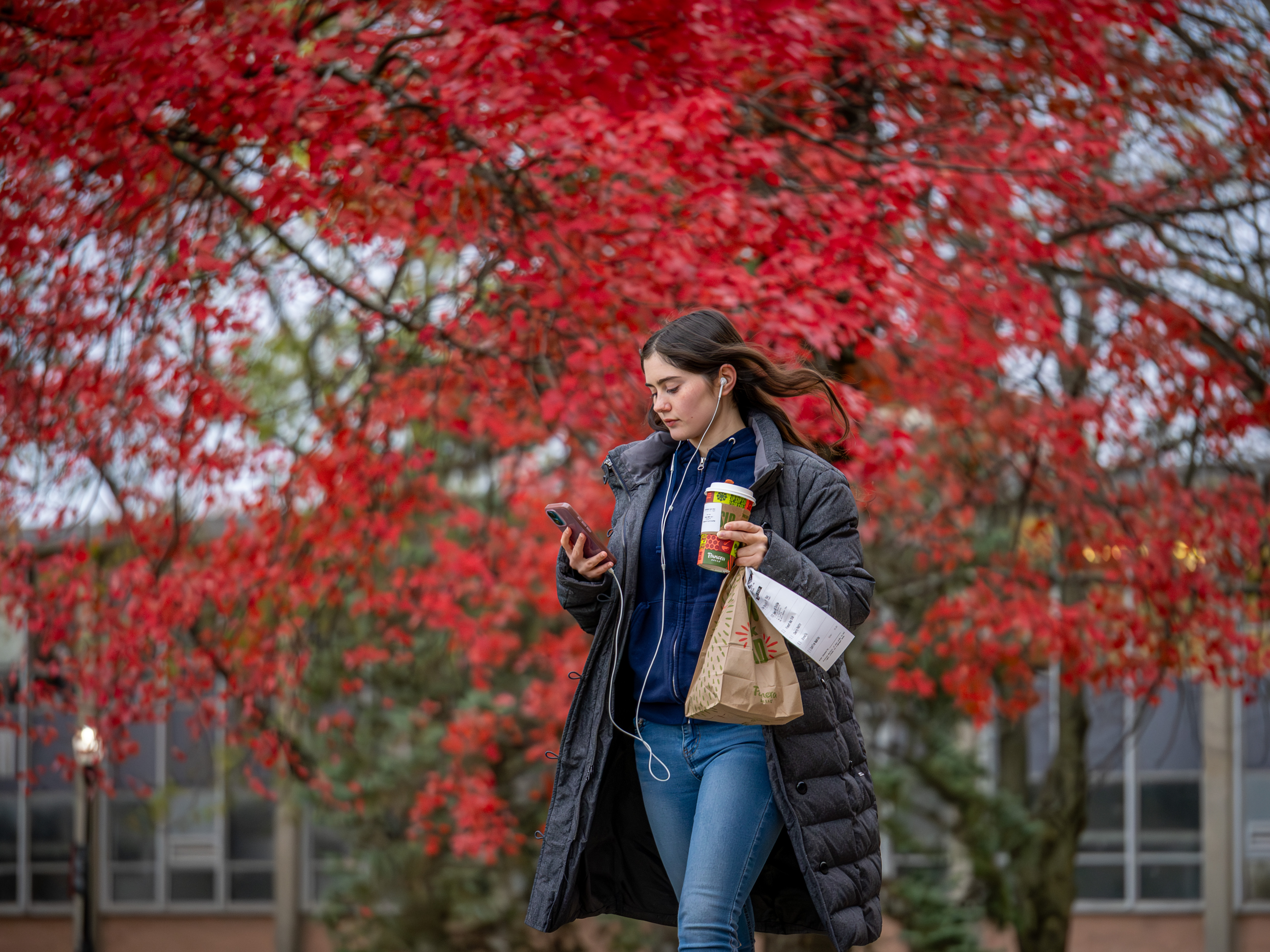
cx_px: 635
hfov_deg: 9.9
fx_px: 7338
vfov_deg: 7.4
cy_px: 476
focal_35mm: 200
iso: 1250
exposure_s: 1/640
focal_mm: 100
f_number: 2.8
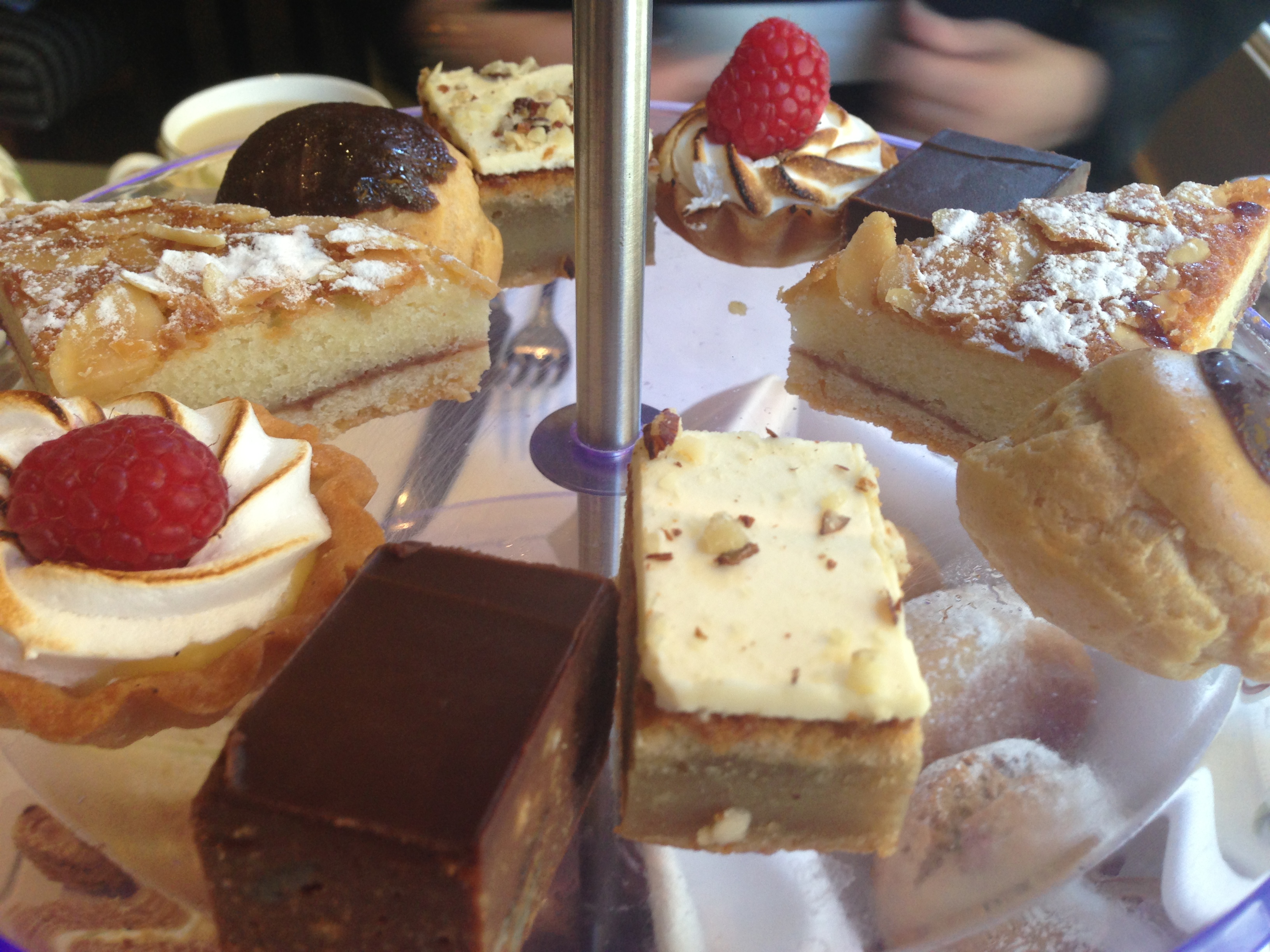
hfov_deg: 55.4
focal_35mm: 33
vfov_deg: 42.9
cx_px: 635
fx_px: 1211
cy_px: 476
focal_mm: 4.13
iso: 64
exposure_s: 1/20
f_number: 2.4
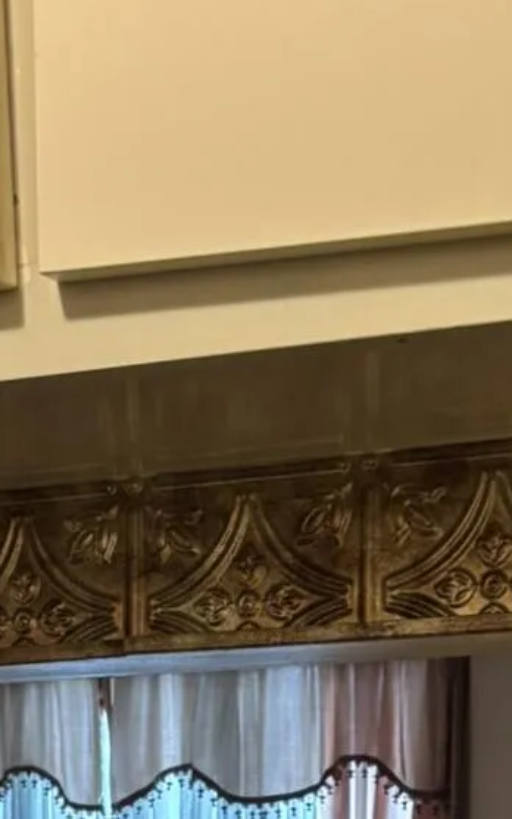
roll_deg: +0.2
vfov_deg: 18.6
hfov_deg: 13.2
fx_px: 2211
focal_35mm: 99
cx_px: 162
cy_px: 1226
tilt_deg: -8.8
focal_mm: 5.96
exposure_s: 1/60
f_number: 1.6
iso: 200
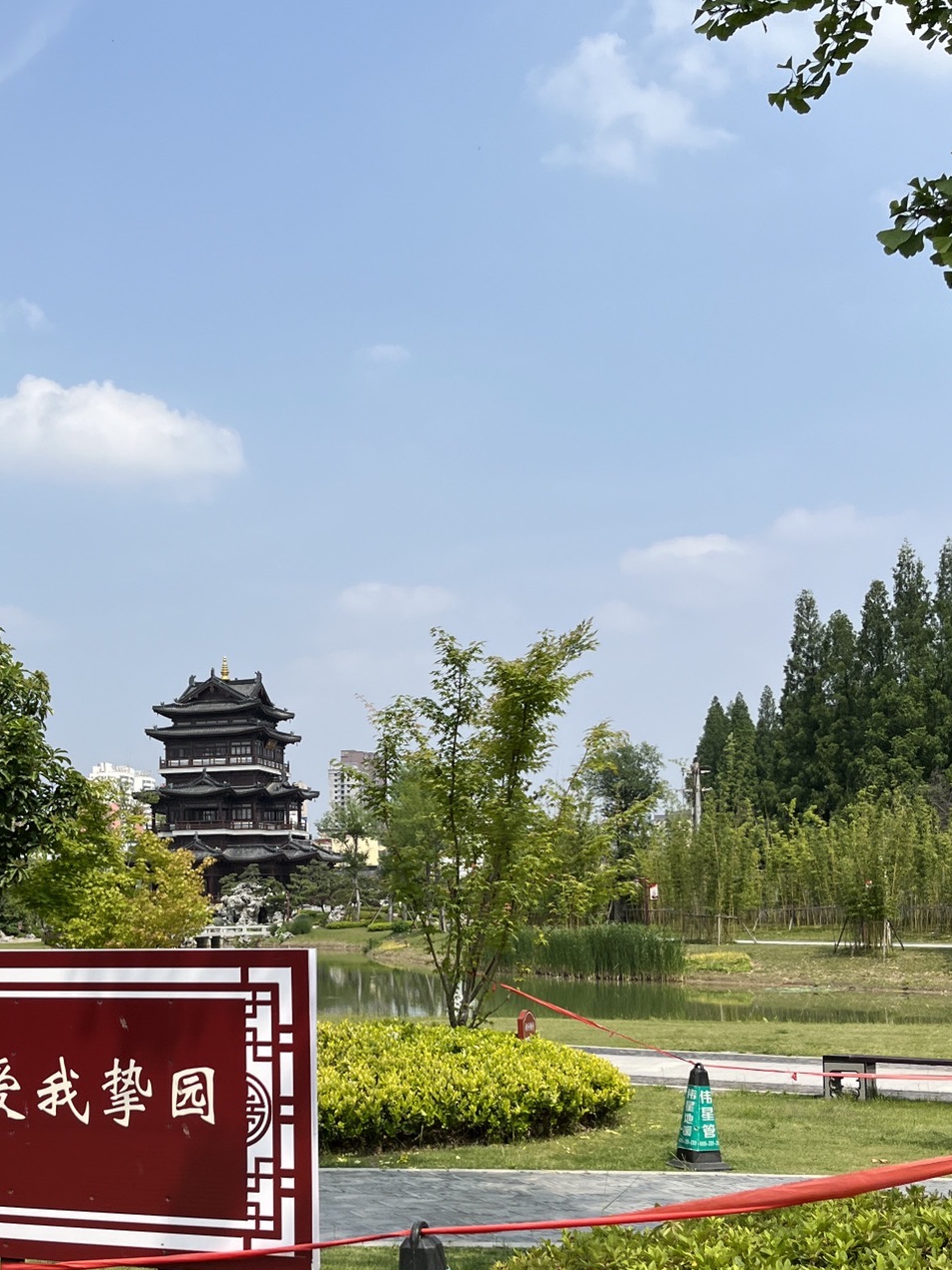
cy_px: 789
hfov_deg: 34.7
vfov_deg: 45.4
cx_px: 298
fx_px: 1503
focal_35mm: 41
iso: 50
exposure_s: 1/4651
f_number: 1.6
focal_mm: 5.1
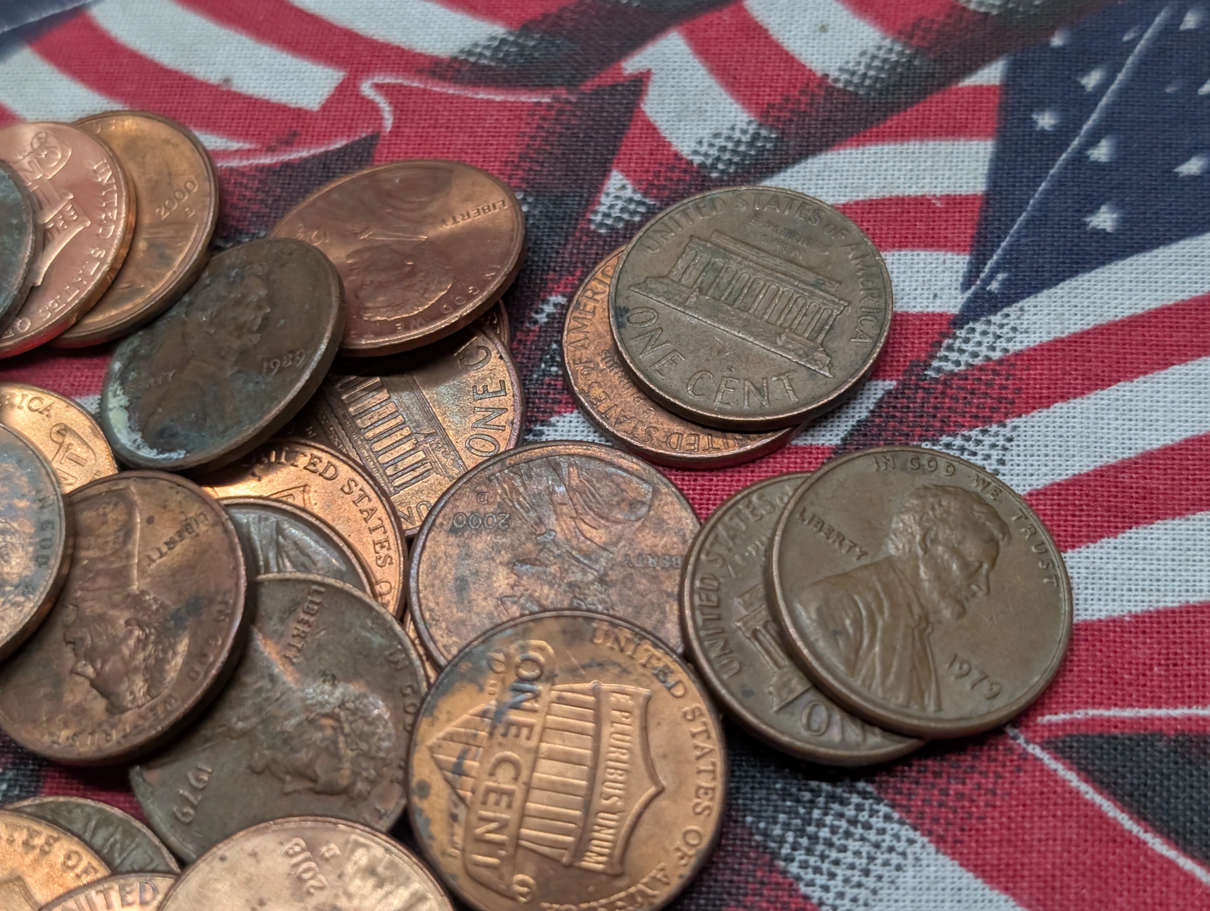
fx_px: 1715
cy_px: 456
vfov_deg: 29.7
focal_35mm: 49
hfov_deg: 38.9
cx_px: 605
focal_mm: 6.9
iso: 183
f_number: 1.68
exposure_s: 1/839
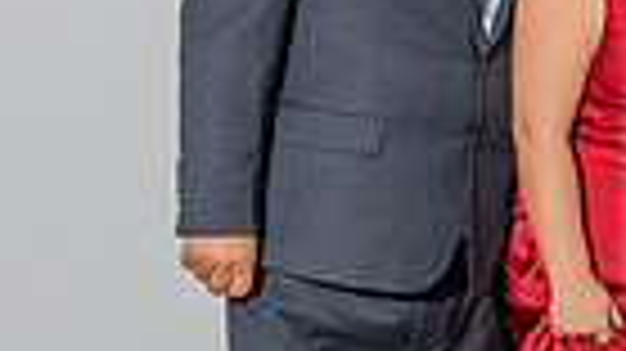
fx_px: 2754
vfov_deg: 7.3
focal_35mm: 166
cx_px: 857
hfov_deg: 12.5
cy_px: 282
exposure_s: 1/200
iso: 800
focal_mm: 34
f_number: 5.6
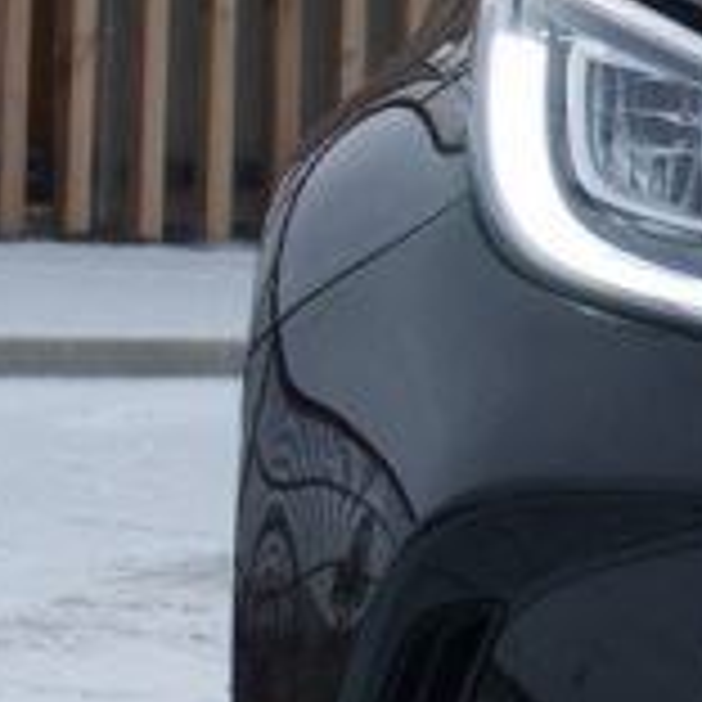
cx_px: 1881
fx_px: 12373
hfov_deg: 3.2
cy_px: 27
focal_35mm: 539
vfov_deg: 3.2
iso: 100
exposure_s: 1/200
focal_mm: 55
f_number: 7.1
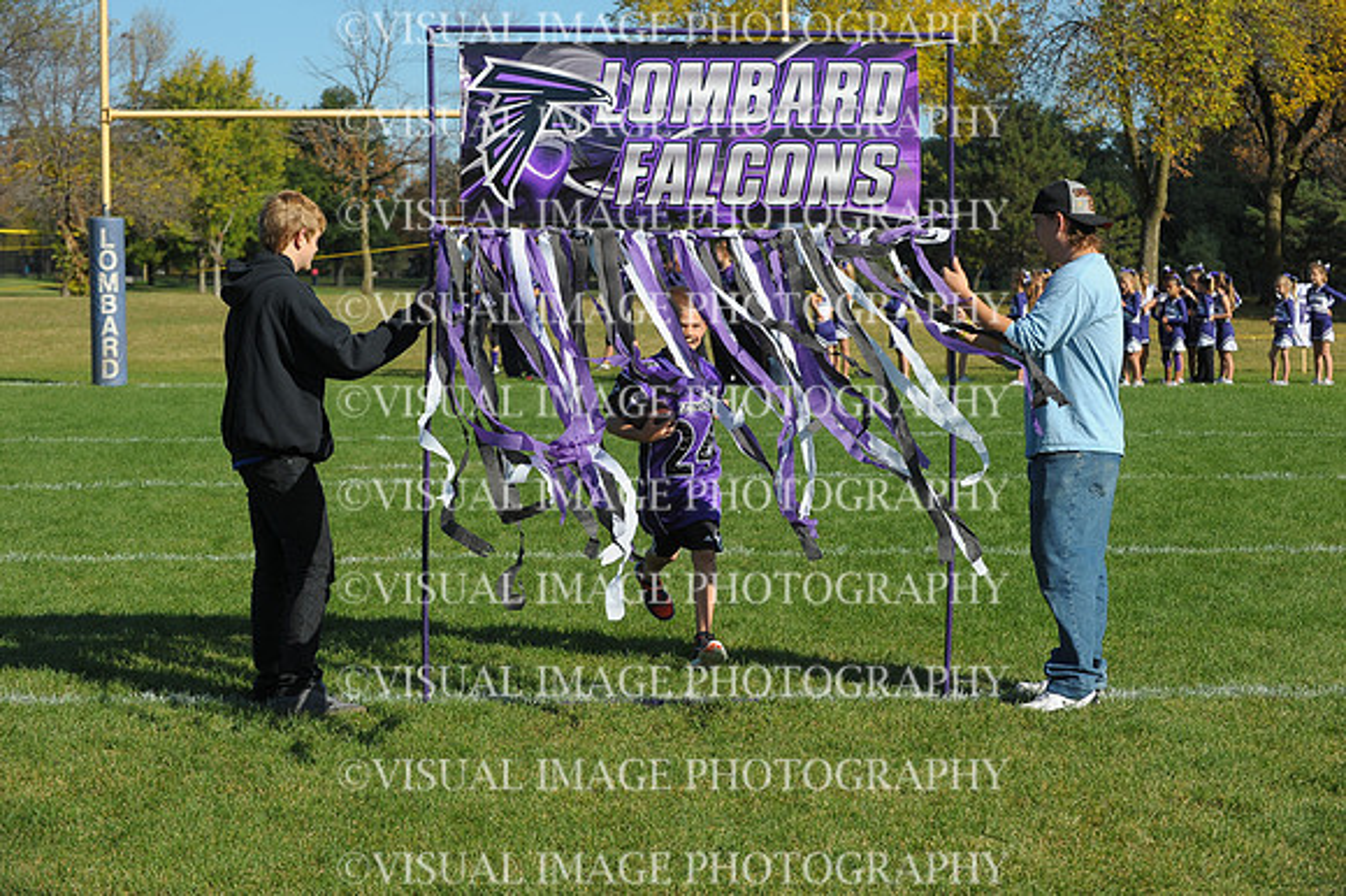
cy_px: 448
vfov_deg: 16.6
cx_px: 673
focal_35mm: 82
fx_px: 3064
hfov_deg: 24.8
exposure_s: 1/1000
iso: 250
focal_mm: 82
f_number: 6.3
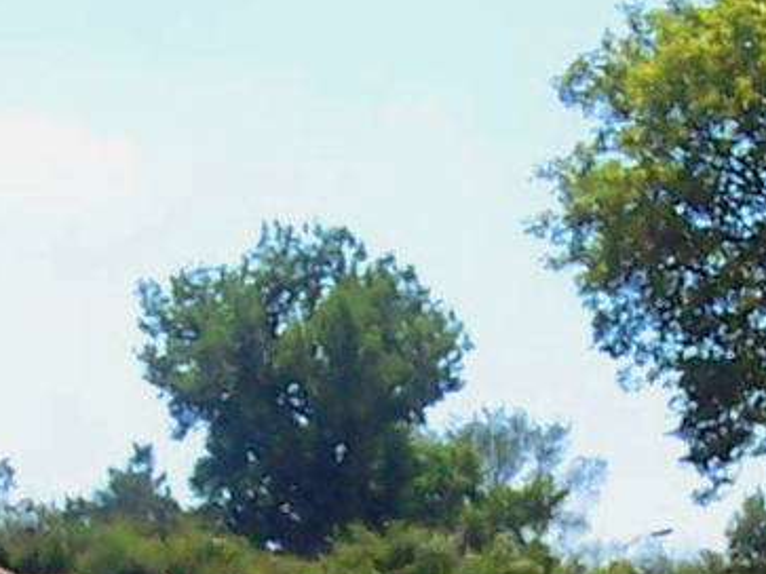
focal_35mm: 201
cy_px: 703
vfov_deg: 7.3
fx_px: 4446
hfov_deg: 9.8
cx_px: 530
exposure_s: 1/500
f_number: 4
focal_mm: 6.3
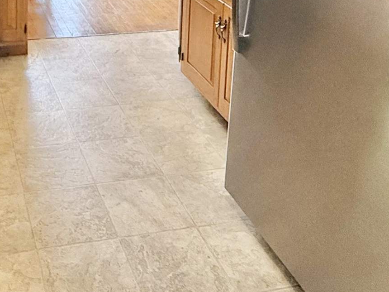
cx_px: 53
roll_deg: -0.8
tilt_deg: -10.3
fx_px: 562
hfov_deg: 36.3
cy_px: -86
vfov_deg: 25.2
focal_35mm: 50
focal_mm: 2.22
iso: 400
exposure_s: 1/120
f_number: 2.2
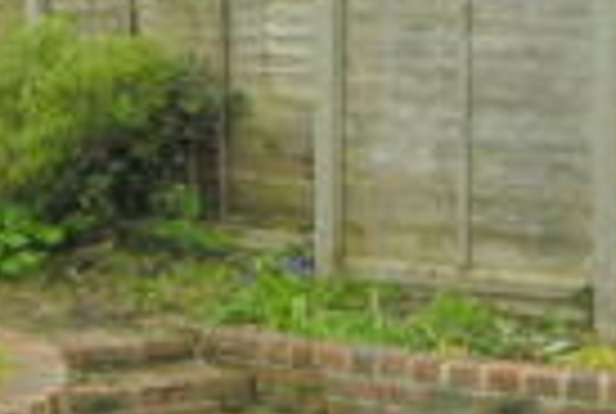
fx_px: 1818
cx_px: 200
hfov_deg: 19.2
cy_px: -20
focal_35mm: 106
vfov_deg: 12.8
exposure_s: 1/196
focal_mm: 6.1
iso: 71
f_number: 5.1
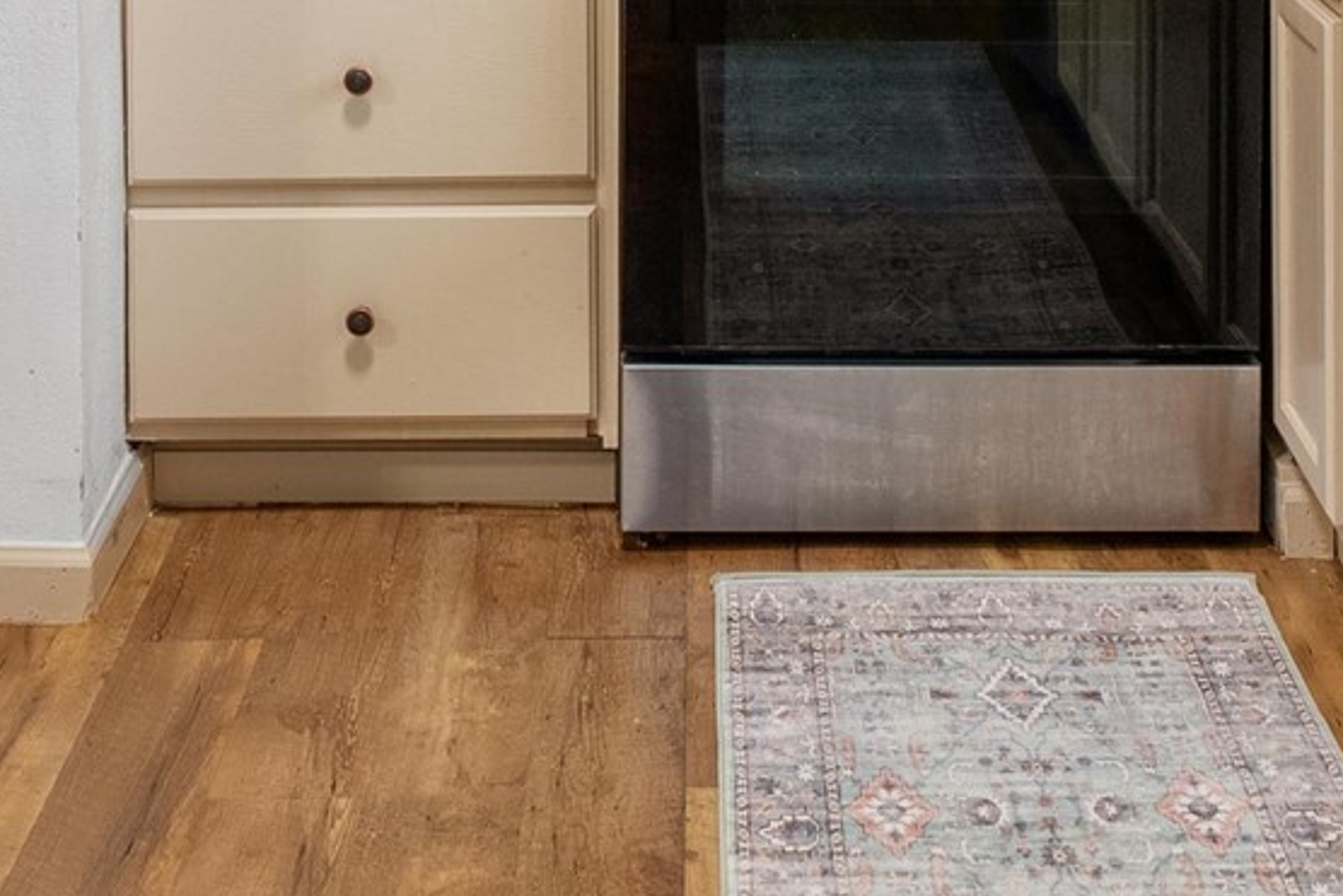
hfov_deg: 32.9
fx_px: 2276
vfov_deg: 19.5
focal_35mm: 61
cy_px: -435
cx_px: 719
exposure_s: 1/4
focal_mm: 20
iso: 1000
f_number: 7.1
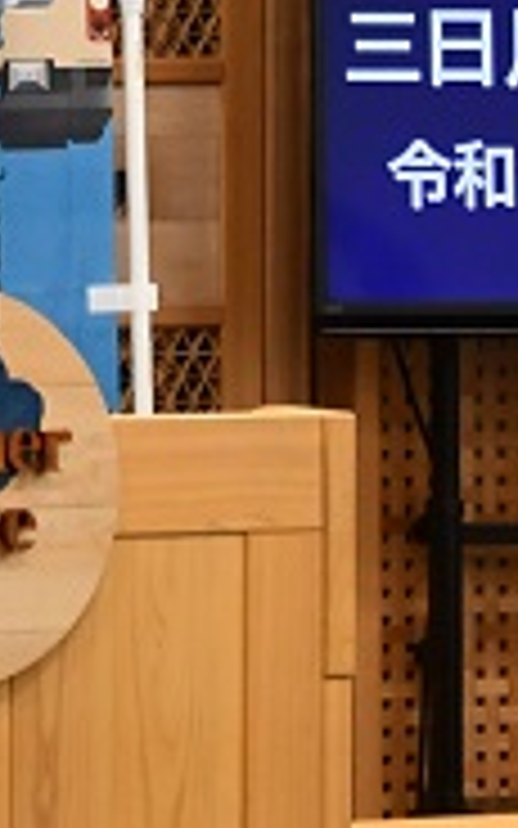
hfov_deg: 8.3
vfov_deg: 13.2
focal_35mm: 158
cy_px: 137
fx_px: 3569
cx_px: 176
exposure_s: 1/125
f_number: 4.2
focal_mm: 38
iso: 1100
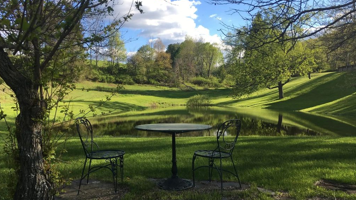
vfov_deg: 36.5
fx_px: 302
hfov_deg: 61.0
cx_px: 176
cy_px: 122
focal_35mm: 32
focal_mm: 4.15
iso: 25
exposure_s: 1/641
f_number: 2.2
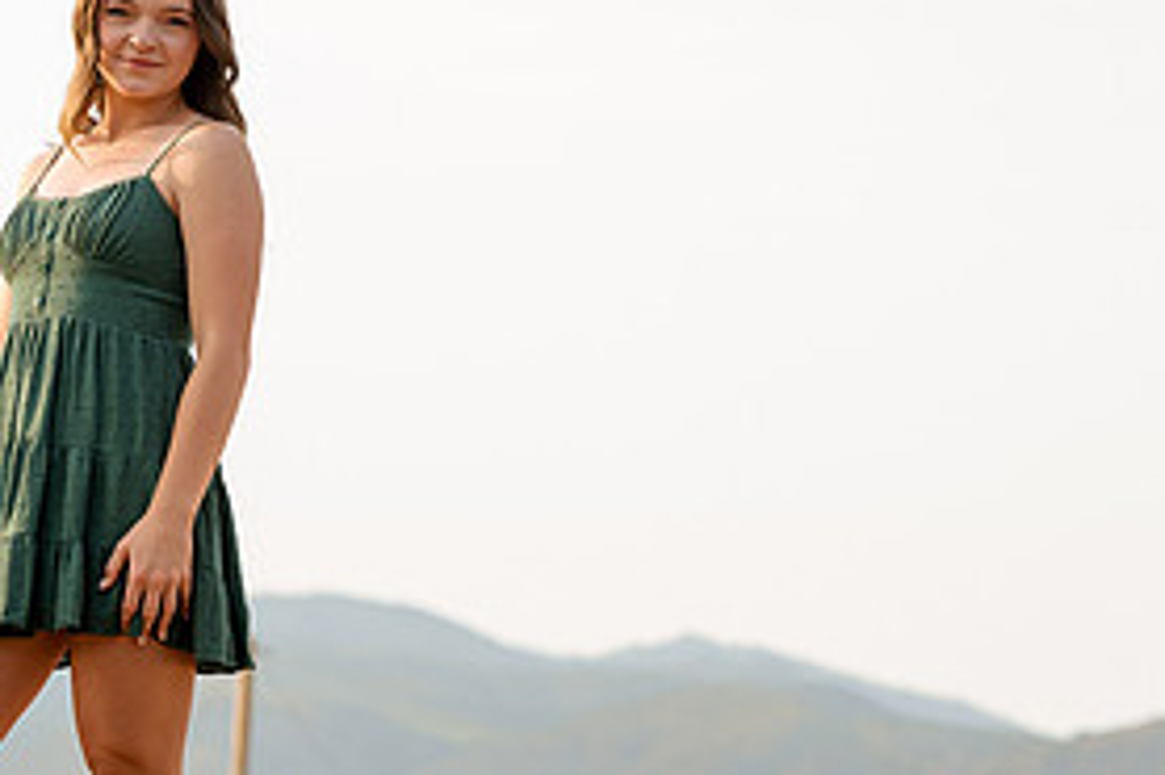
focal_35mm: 188
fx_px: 6080
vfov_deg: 7.3
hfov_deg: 10.9
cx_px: 176
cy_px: 438
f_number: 4
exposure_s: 1/250
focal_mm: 90
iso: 125
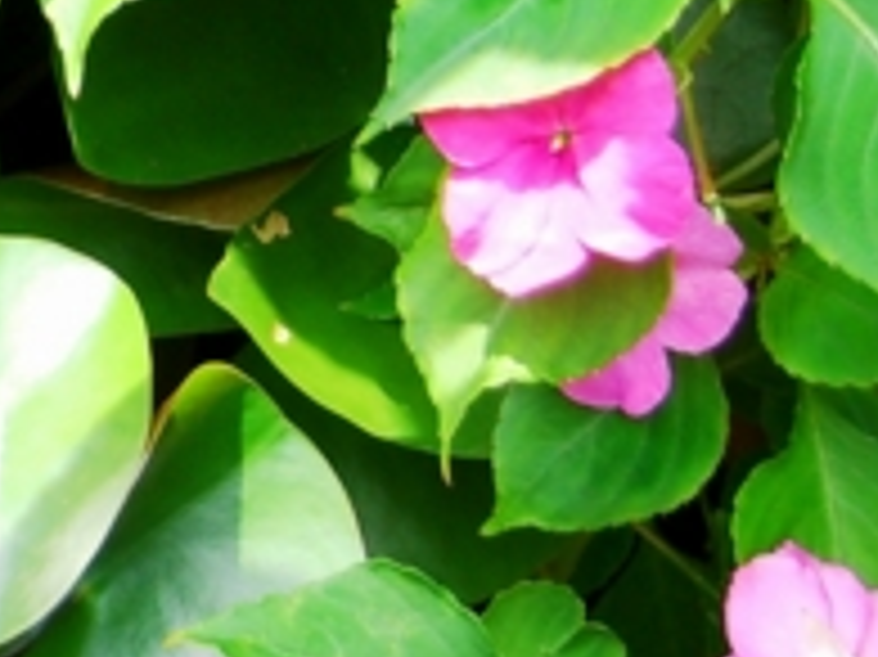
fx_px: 5932
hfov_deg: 8.1
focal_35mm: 234
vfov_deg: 6.3
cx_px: -846
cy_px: -63
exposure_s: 1/80
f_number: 3.6
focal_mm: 11.8
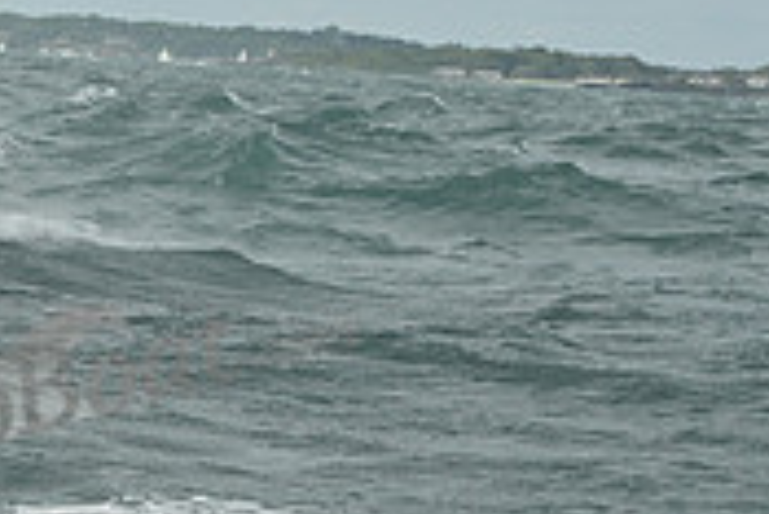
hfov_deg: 8.0
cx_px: -488
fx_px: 5323
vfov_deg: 5.5
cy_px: -217
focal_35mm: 249
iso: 320
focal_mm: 75
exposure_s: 1/1250
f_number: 10
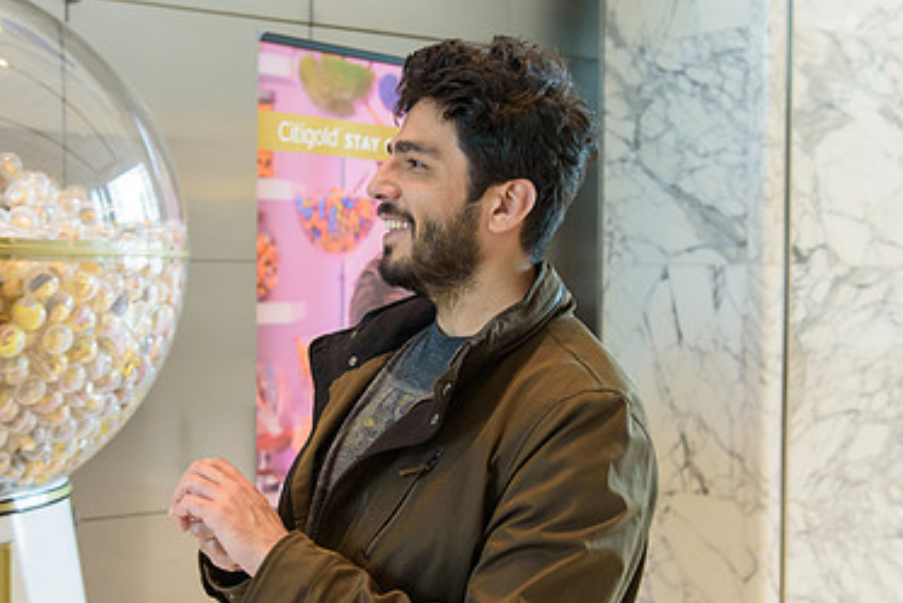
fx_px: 1405
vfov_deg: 24.2
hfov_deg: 35.6
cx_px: 431
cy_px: 297
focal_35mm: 56
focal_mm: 36
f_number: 3.2
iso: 1600
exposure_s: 1/125
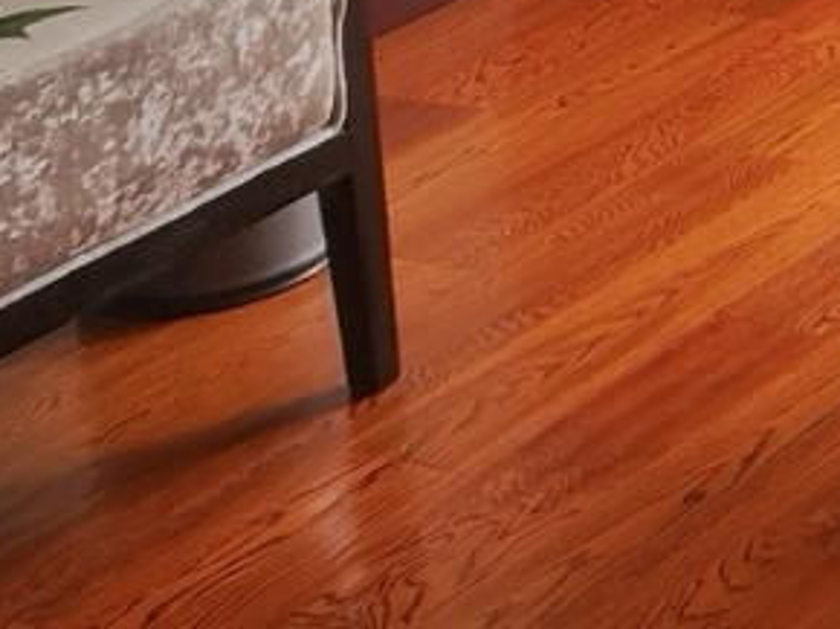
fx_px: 3758
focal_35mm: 155
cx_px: 1748
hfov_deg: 11.4
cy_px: -741
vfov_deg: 8.9
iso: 50
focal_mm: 5.58
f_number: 1.8
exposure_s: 1/50
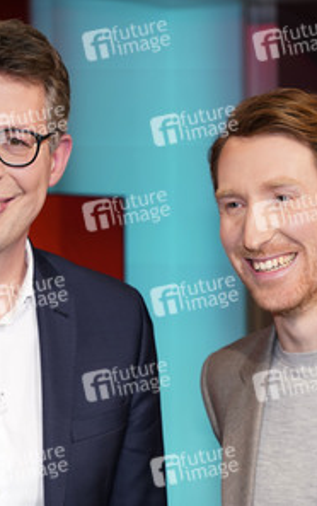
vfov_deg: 18.0
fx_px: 1601
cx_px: 149
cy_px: 254
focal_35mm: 116
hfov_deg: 11.3
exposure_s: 1/125
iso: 1600
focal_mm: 75
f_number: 5
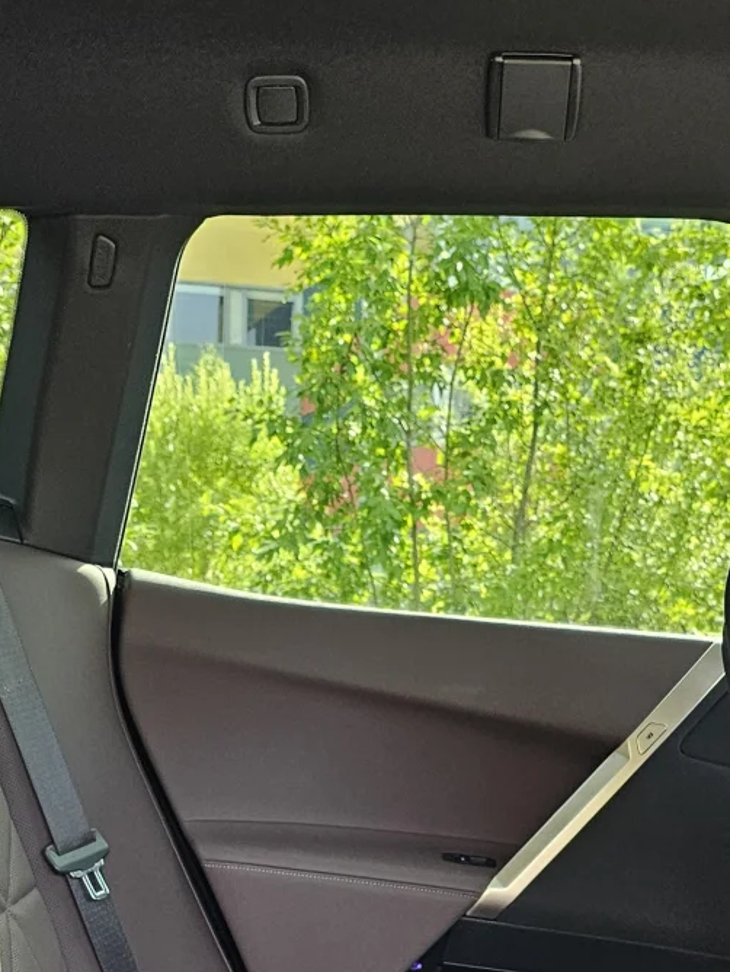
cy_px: 1008
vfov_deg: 27.4
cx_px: 387
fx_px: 1855
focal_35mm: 66
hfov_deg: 22.3
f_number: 1.7
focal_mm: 6.3
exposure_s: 1/180
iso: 250
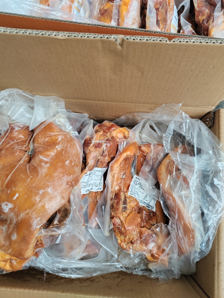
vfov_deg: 65.3
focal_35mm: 27
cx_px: 112
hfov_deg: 51.3
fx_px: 233
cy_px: 149
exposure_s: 1/100
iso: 1000
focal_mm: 6.14
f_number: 1.8
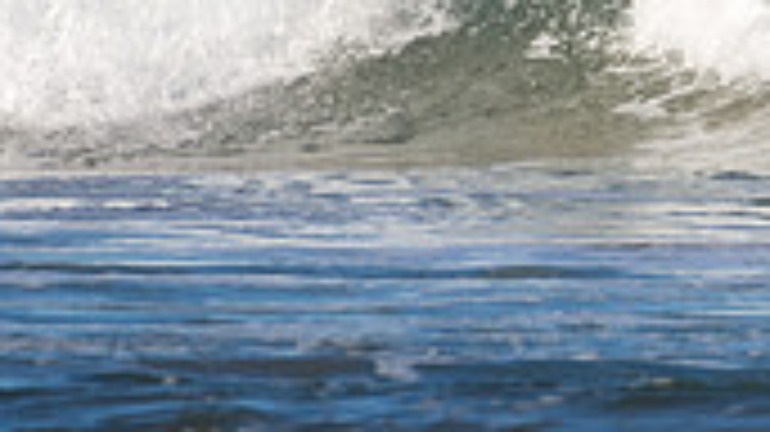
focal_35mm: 2665
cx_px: 1148
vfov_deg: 0.5
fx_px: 54387
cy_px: -281
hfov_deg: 0.8
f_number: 5.6
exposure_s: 1/1250
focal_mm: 500
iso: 160
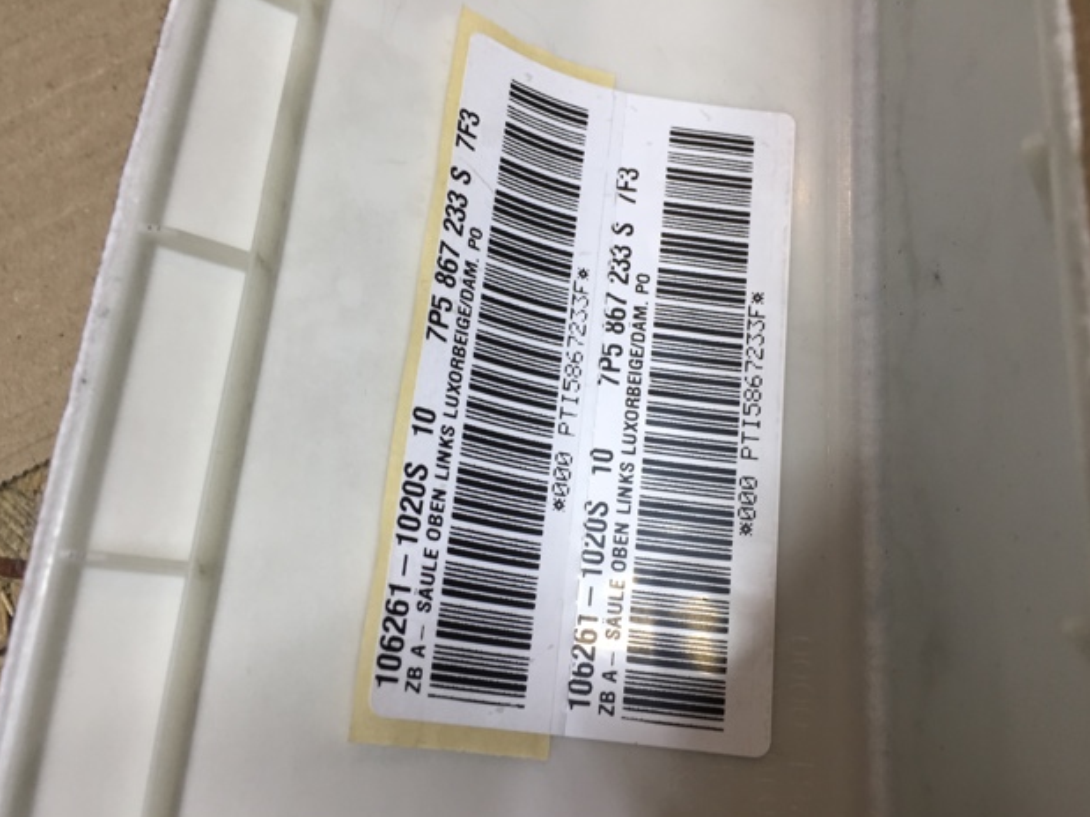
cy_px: 417
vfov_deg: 46.8
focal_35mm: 30
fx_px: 944
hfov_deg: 60.0
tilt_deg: -72.2
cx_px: 555
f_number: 2.2
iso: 40
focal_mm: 4.15
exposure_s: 1/50
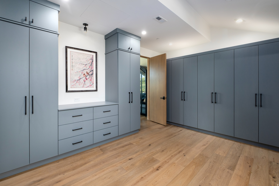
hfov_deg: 100.4
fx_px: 116
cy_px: 93
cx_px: 140
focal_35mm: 15
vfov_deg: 77.3
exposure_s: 1/25
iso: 400
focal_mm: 10
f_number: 6.4
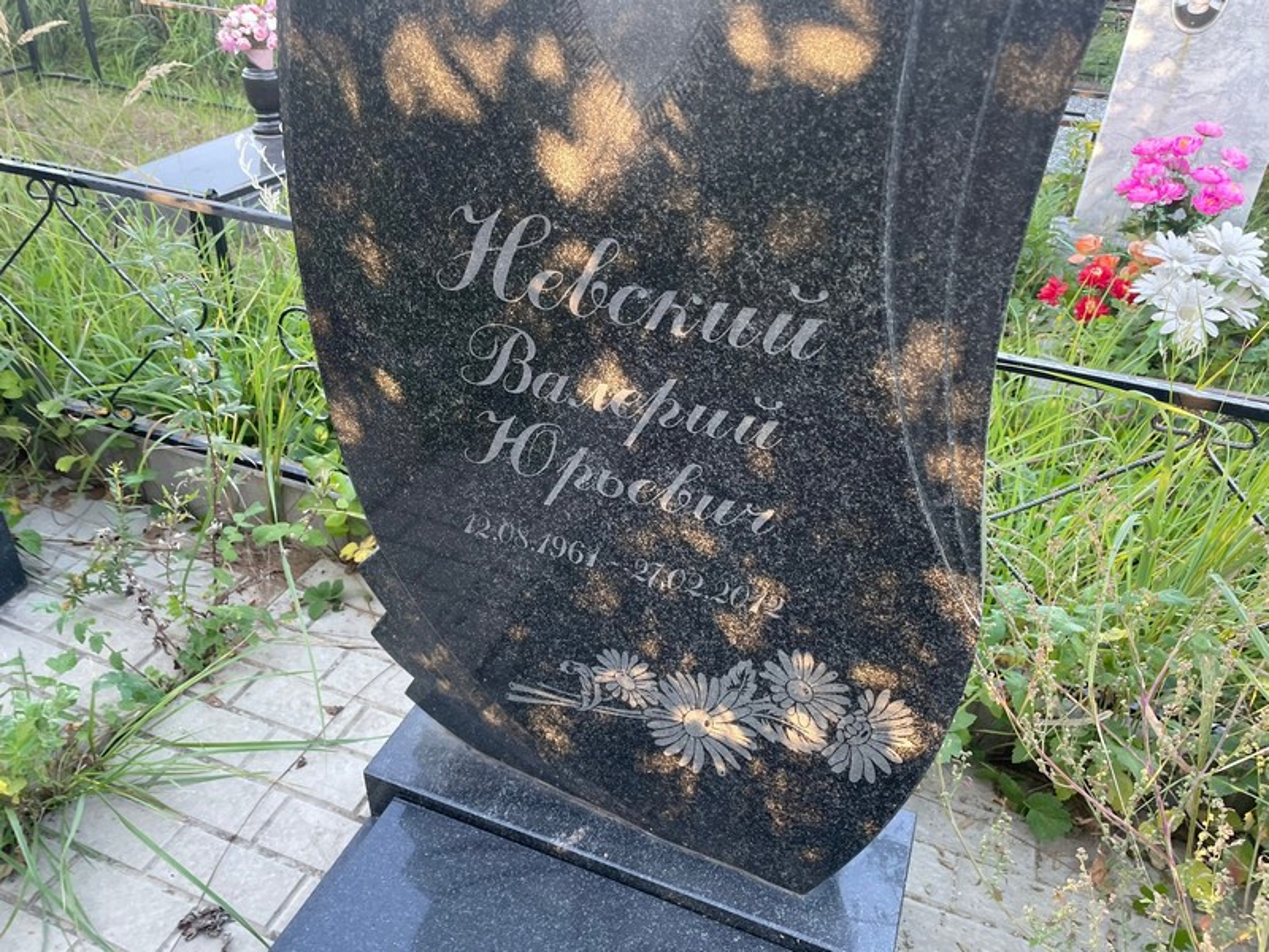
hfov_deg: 67.3
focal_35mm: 26
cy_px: 476
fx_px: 953
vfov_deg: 53.1
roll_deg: -1.5
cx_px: 634
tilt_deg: -36.6
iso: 80
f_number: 1.6
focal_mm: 4.2
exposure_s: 1/121
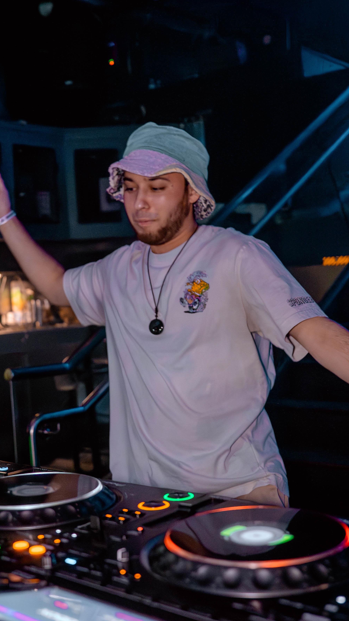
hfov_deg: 27.6
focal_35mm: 43
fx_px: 707
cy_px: 324
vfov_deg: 47.3
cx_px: 136
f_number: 2.8
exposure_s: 1/200
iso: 5000
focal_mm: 25
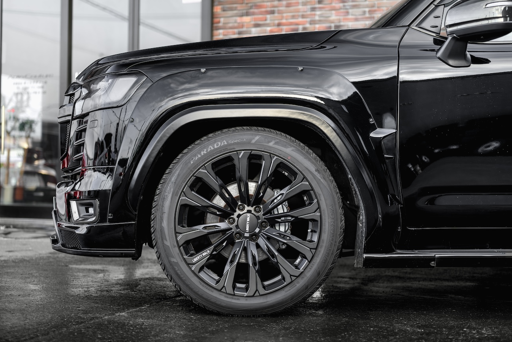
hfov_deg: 36.9
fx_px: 768
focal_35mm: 54
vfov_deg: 25.1
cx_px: 247
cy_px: 182
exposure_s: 1/250
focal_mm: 50
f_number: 1.8
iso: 160
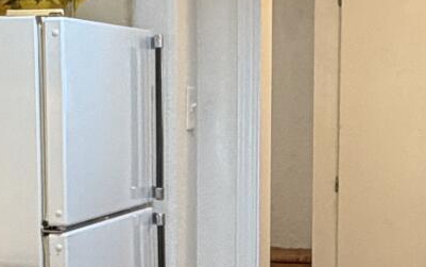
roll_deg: +0.1
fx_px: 1289
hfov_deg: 18.8
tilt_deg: -8.5
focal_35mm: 111
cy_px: 252
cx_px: 226
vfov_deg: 11.7
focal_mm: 2.22
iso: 200
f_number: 2.2
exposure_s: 1/60
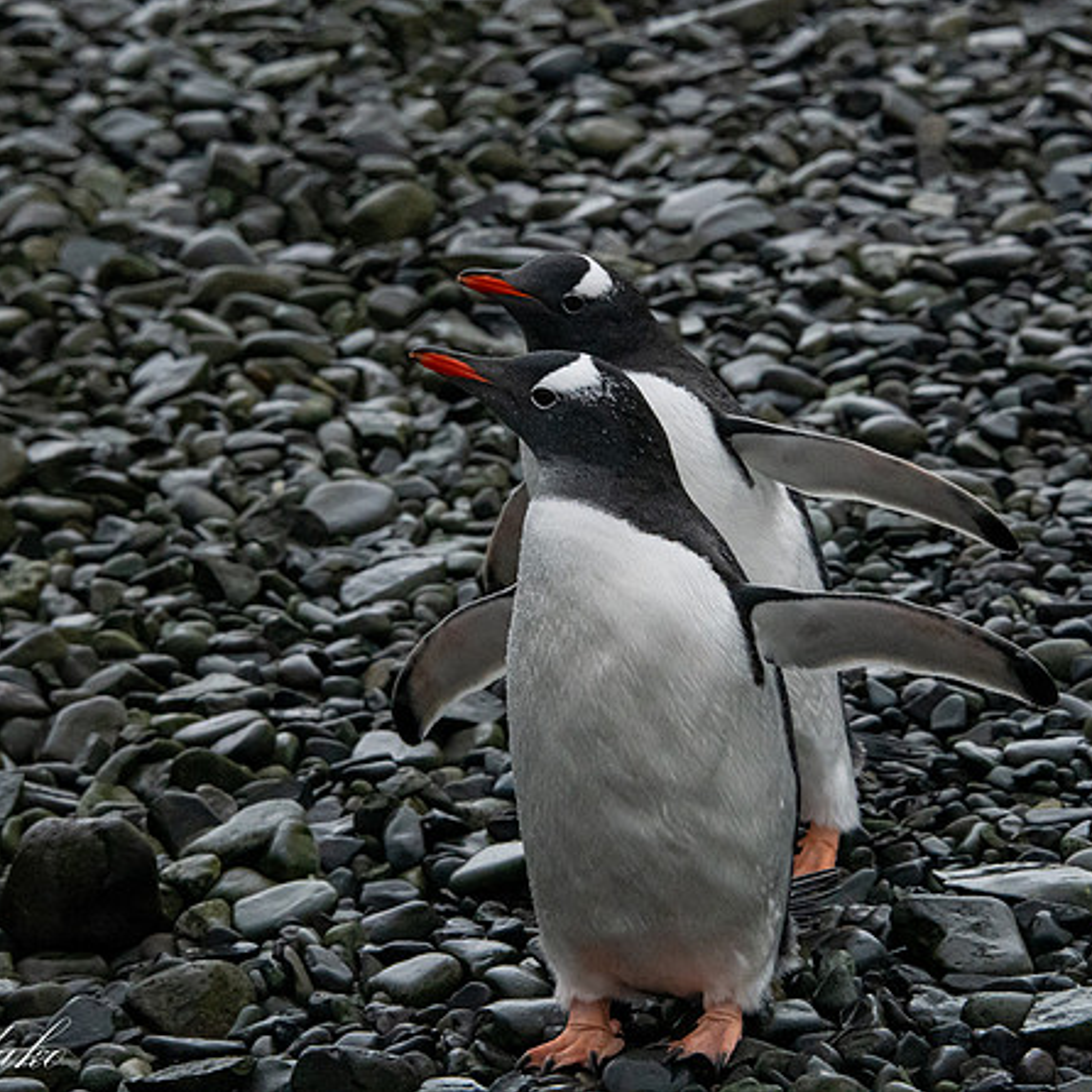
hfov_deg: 9.0
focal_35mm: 194
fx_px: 6924
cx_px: 558
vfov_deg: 9.0
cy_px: 413
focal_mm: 122
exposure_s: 1/400
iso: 3200
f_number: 8
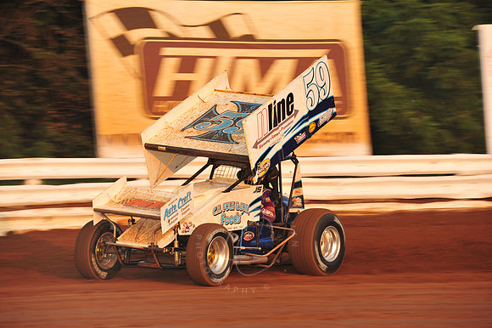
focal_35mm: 200
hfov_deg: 10.3
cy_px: 164
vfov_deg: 6.9
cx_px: 246
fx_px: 2732
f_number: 8
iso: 800
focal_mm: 200
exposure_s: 1/320
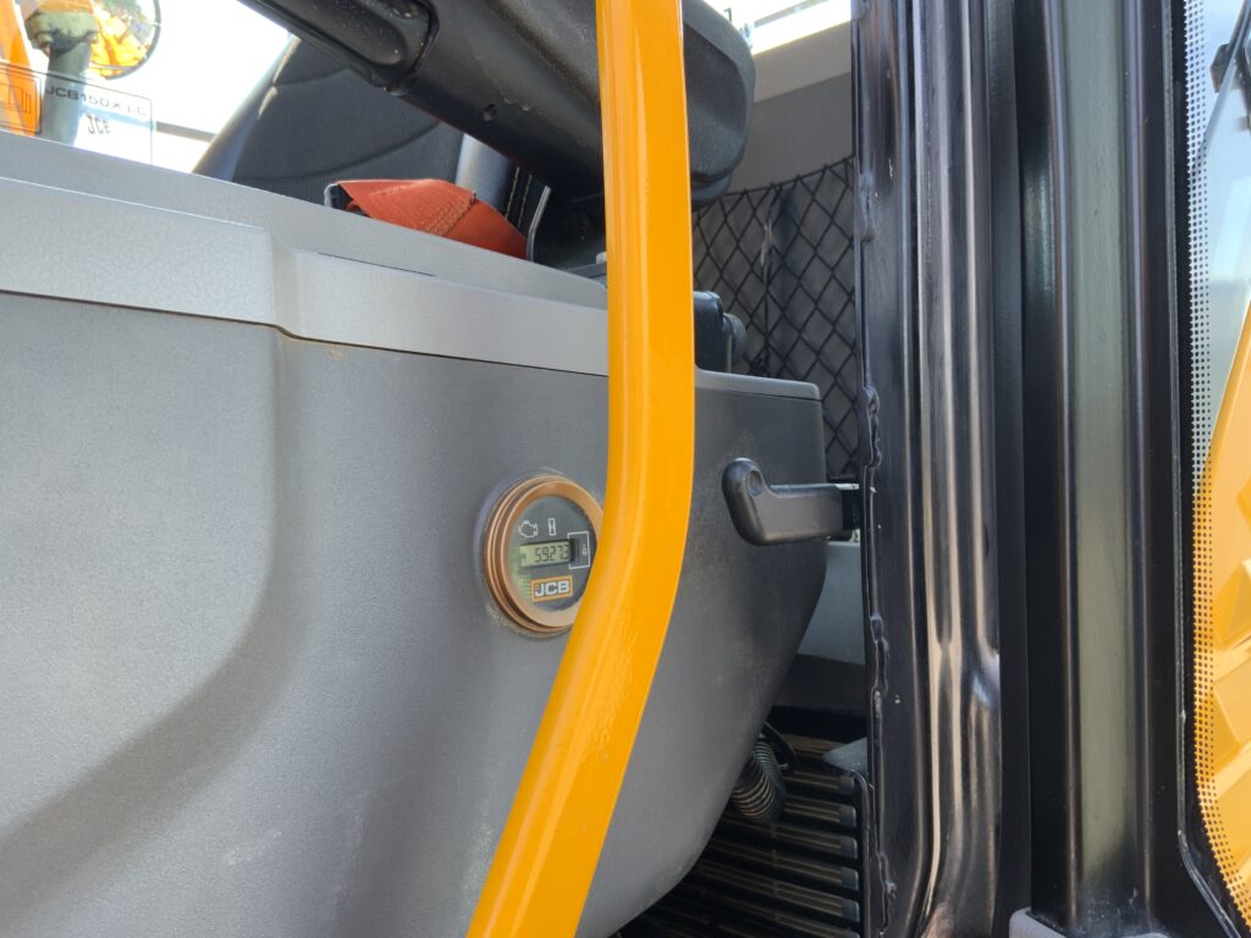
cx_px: 626
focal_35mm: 29
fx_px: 1048
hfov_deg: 61.7
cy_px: 469
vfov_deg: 48.2
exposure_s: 1/122
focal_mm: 3
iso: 32
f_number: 1.8
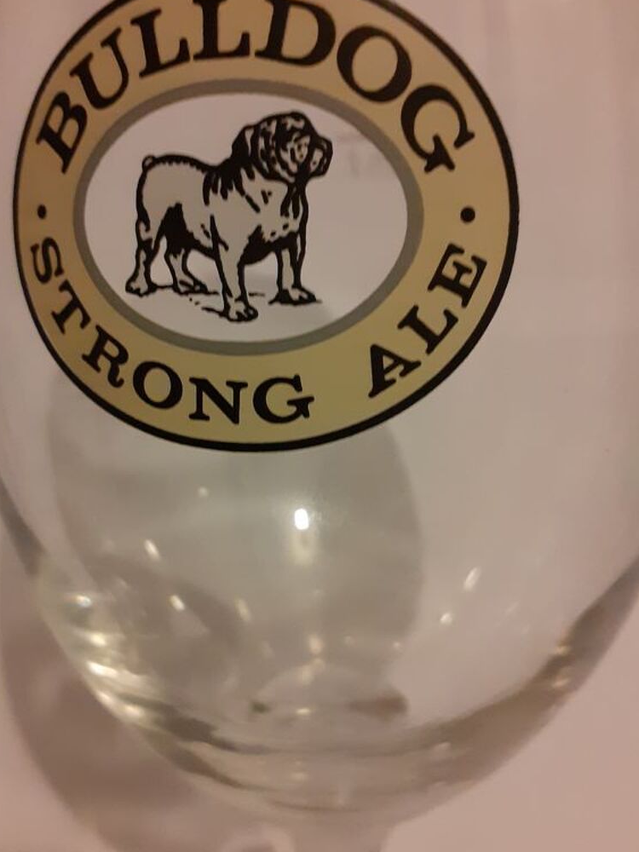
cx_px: 292
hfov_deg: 39.6
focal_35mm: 36
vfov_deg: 51.3
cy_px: 452
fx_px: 886
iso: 400
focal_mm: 3.6
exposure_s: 1/25
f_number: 1.9
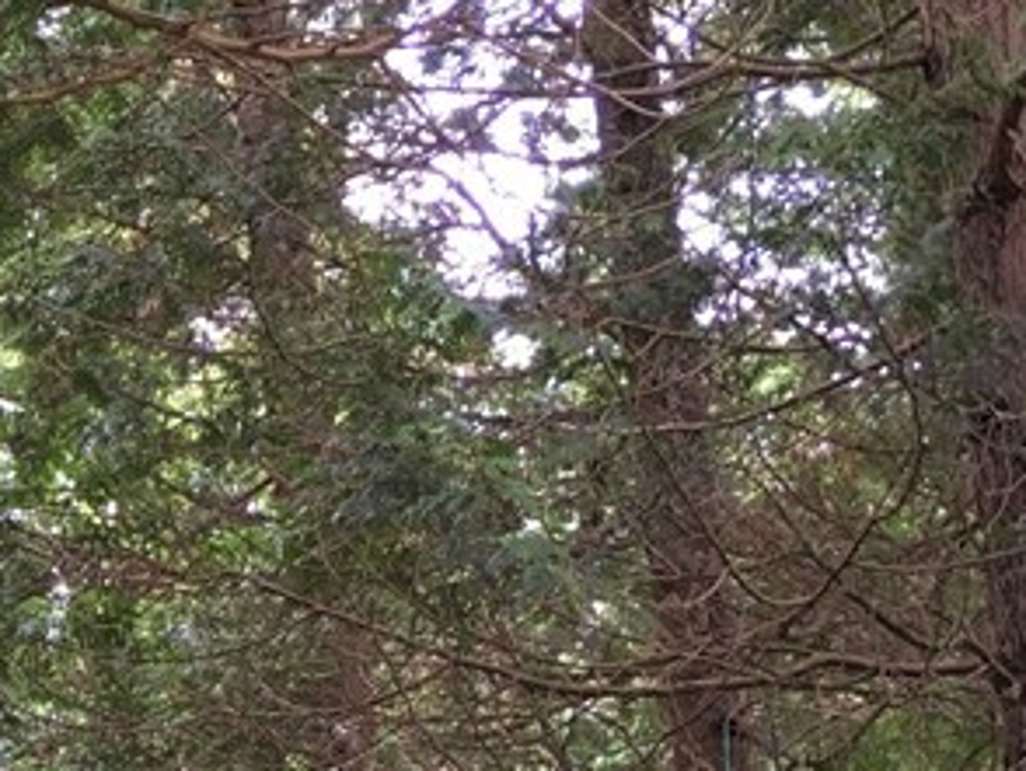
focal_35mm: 101
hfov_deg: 18.6
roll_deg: +2.3
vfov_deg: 14.2
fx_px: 2996
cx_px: -133
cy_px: 949
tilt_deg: +15.4
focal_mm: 4.15
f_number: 2.2
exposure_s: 1/15
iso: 25
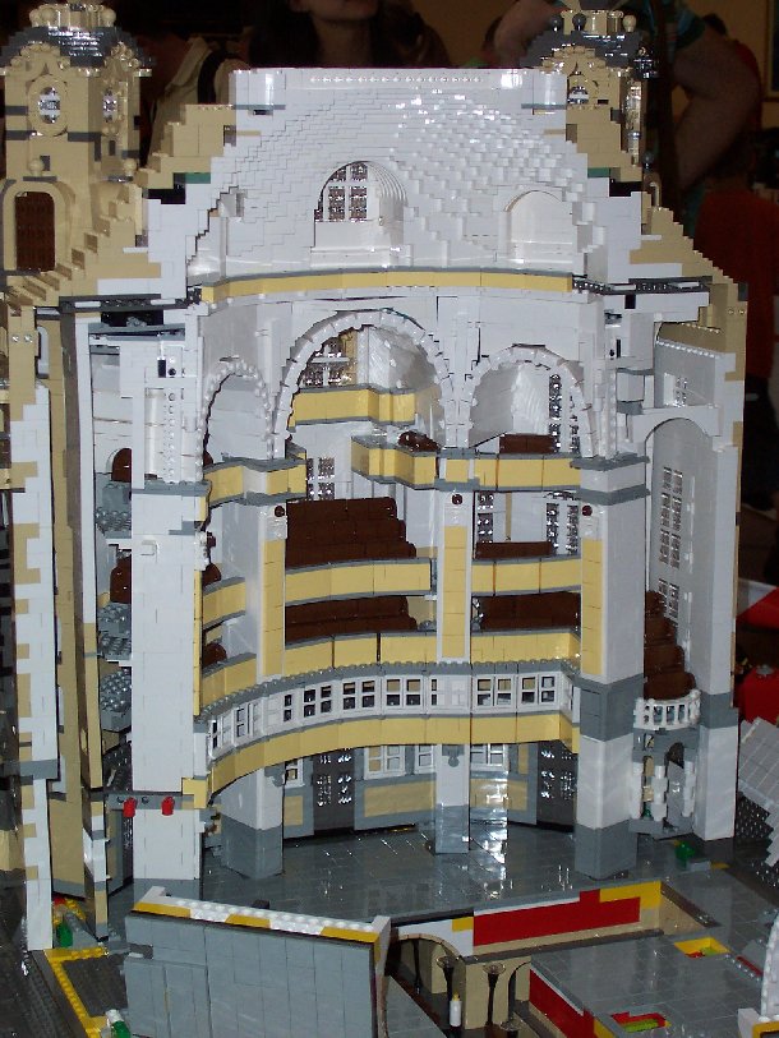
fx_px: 2130
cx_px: 390
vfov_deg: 27.4
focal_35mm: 71
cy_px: 519
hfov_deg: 20.7
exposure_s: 1/90
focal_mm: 10.8
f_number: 4
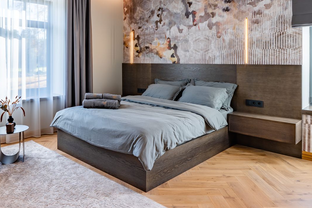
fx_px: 251
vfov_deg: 43.9
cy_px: 59
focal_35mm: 29
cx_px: 121
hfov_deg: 62.9
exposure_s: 1/40
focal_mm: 16
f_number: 7.1
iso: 100
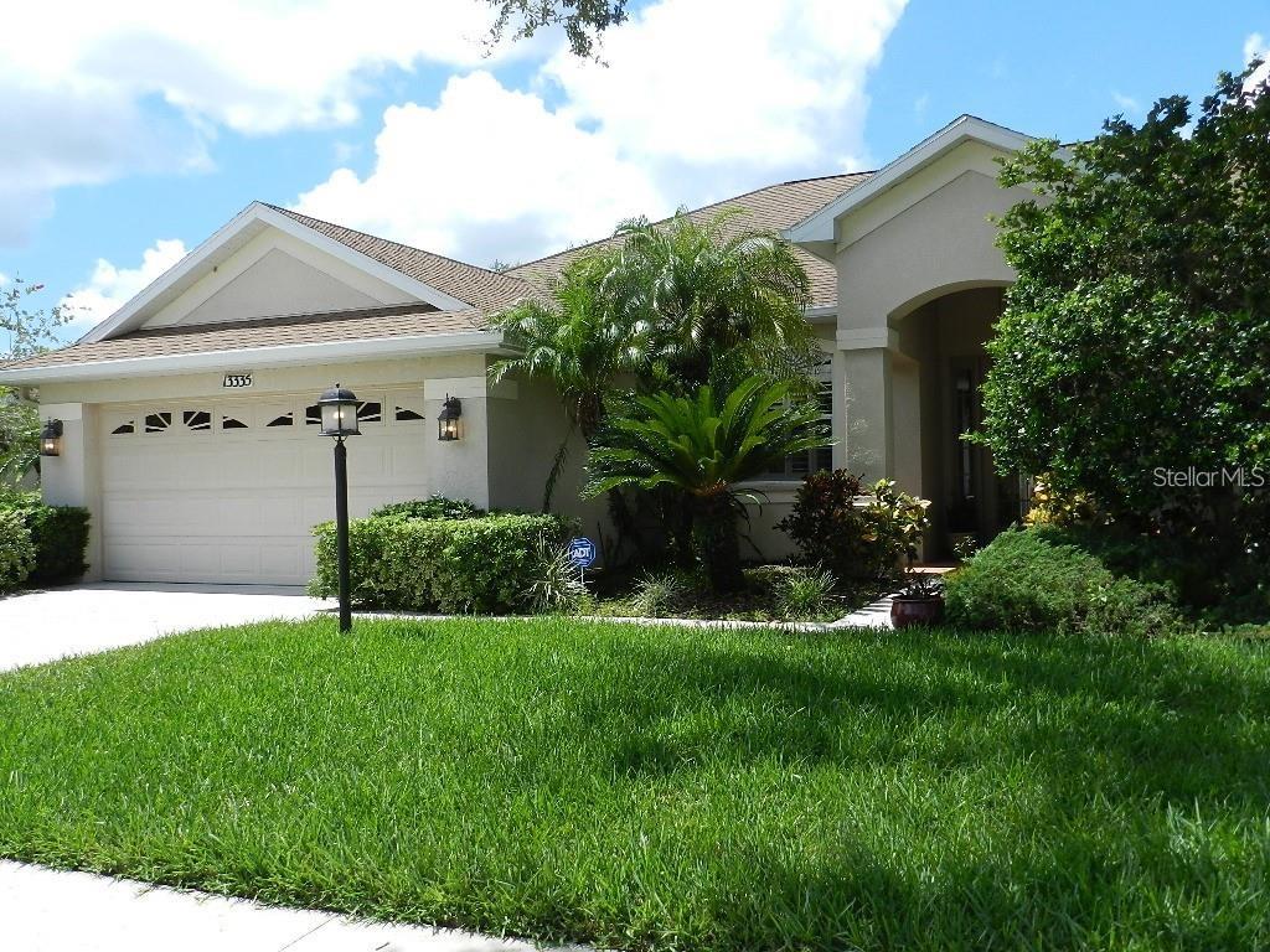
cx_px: 635
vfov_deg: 44.2
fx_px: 1174
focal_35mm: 32
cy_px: 476
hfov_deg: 56.8
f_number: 4
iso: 160
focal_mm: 5.6
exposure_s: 1/800
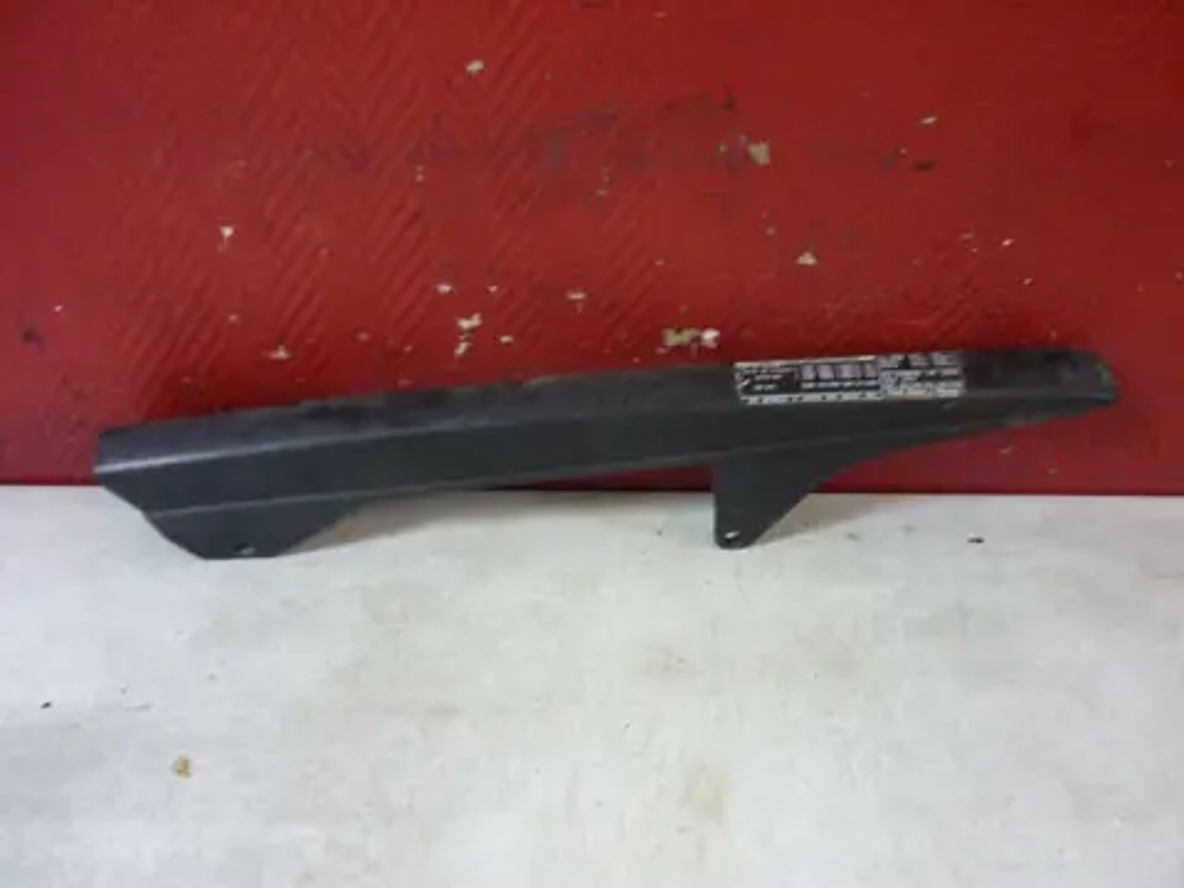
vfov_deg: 42.9
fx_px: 1129
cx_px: 592
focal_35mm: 33
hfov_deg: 55.4
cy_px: 444
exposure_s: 1/8
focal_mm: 5.5
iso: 400
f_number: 2.8
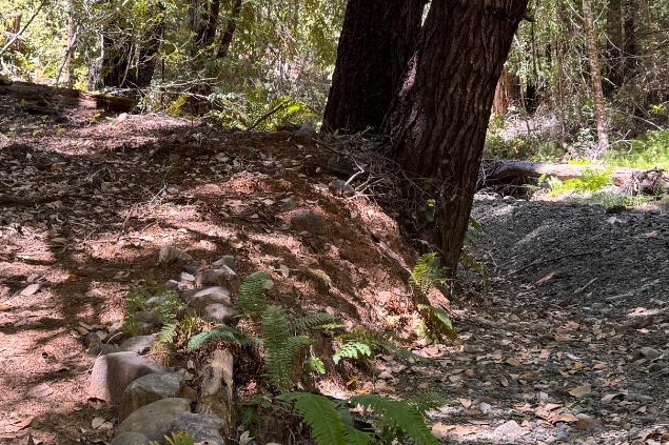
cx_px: 203
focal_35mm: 59
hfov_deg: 33.5
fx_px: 1096
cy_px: 134
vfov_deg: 22.8
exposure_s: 1/121
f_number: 1.78
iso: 64
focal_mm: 6.76
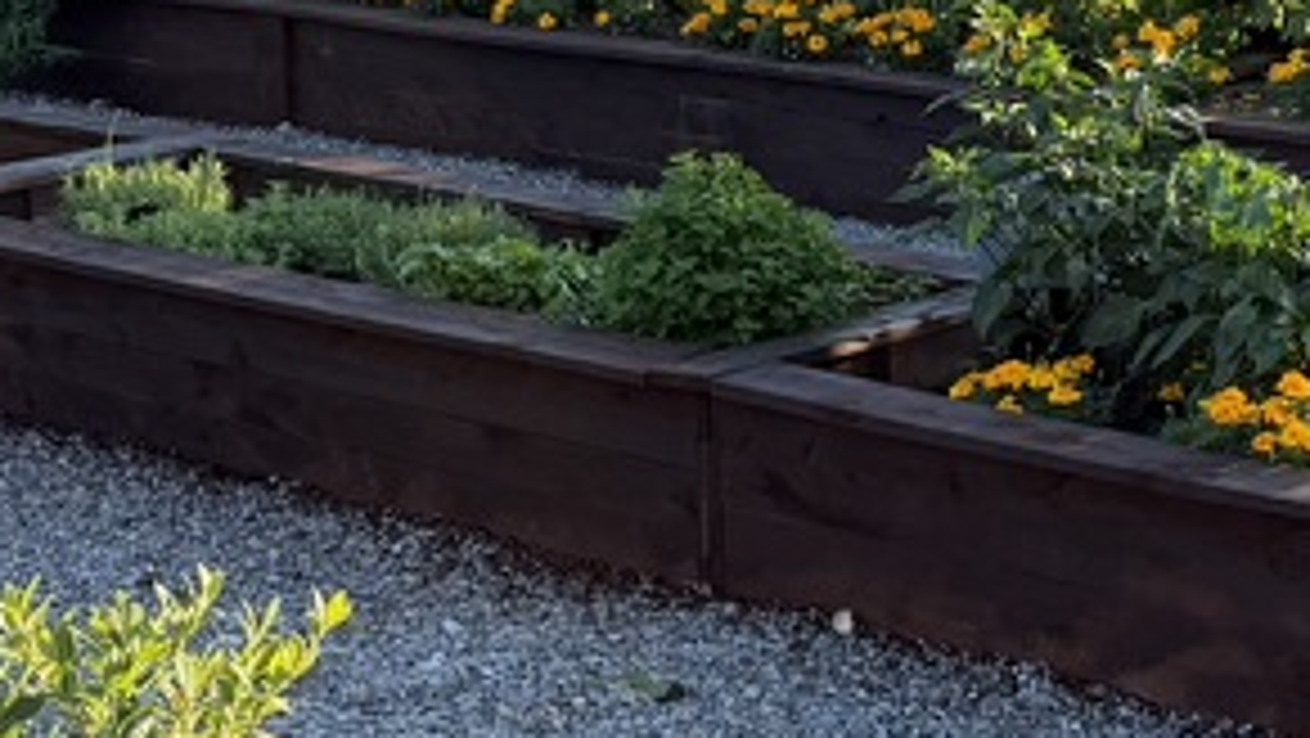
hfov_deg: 22.9
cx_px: 1022
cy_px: 112
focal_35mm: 92
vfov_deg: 13.1
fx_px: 3197
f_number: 1.78
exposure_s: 1/1192
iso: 100
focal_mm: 6.76
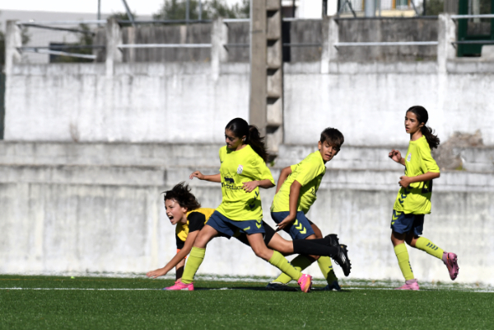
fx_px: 5557
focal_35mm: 405
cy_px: 165
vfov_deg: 3.4
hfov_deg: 5.1
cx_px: 247
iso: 800
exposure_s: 1/8000
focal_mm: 270
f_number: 6.3
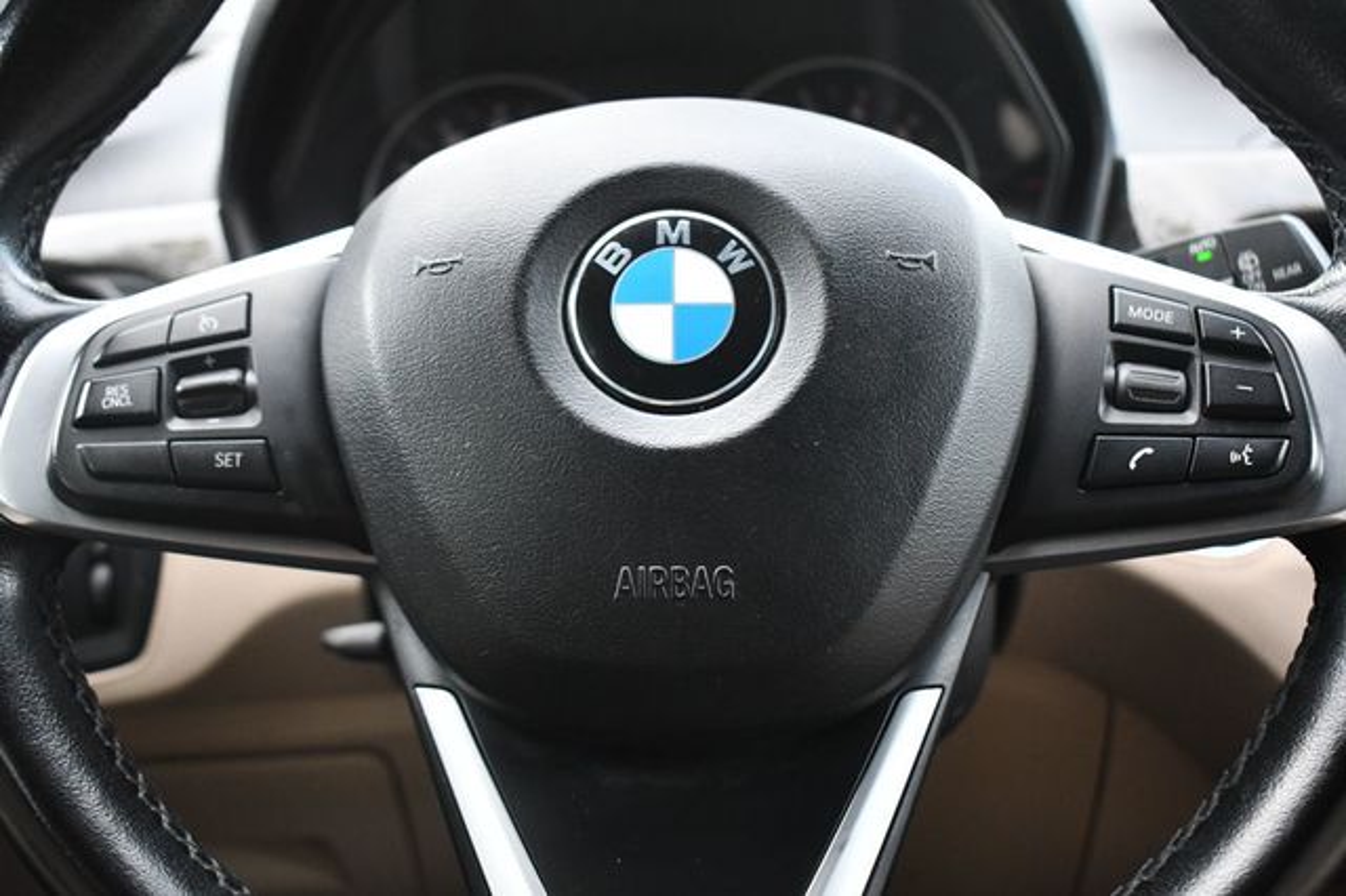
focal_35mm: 45
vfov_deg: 29.8
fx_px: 1682
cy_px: 448
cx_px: 673
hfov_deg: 43.6
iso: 2500
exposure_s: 1/125
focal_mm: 30
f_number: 4.2
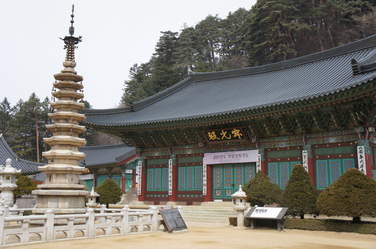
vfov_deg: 31.8
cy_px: 124
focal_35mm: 42
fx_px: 438
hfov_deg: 46.5
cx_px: 188
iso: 200
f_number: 8
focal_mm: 28
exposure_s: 1/250
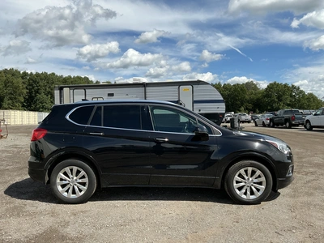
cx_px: 162
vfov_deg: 49.7
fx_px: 262
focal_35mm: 28
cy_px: 122
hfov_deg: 63.4
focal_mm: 3
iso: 25
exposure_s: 1/2058
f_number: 1.8
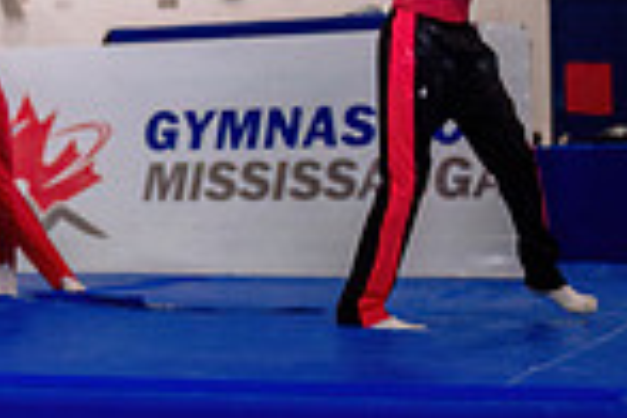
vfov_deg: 10.5
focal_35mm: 130
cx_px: -160
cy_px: 131
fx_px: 2264
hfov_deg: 15.1
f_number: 2.8
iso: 1600
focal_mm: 29.5
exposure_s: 1/640
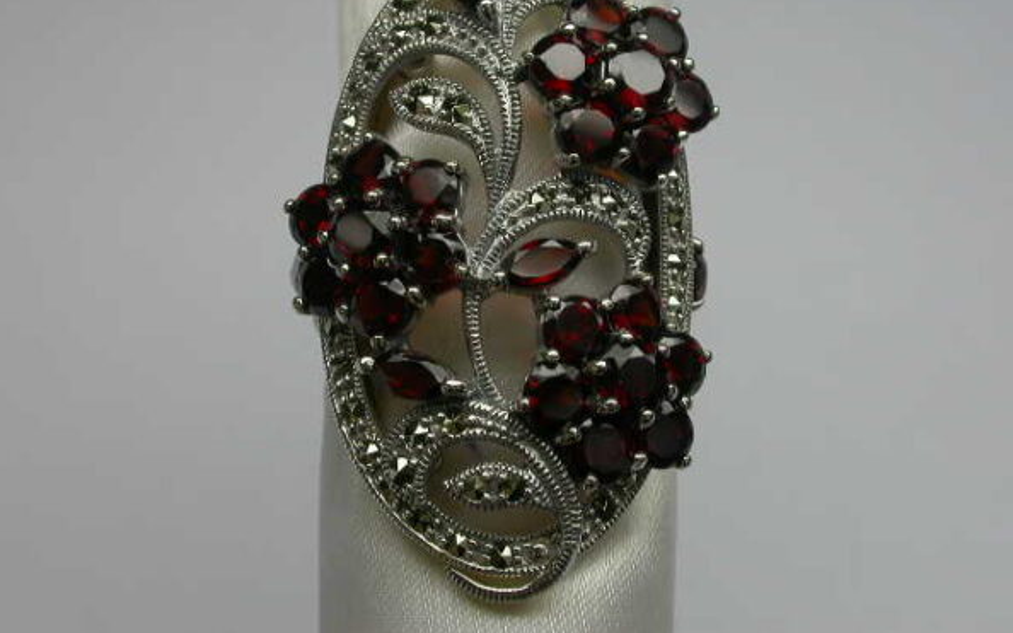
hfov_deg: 22.8
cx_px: 505
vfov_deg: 14.3
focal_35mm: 91
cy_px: 259
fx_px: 2512
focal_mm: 17.7
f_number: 7.4
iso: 100
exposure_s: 1/43.8
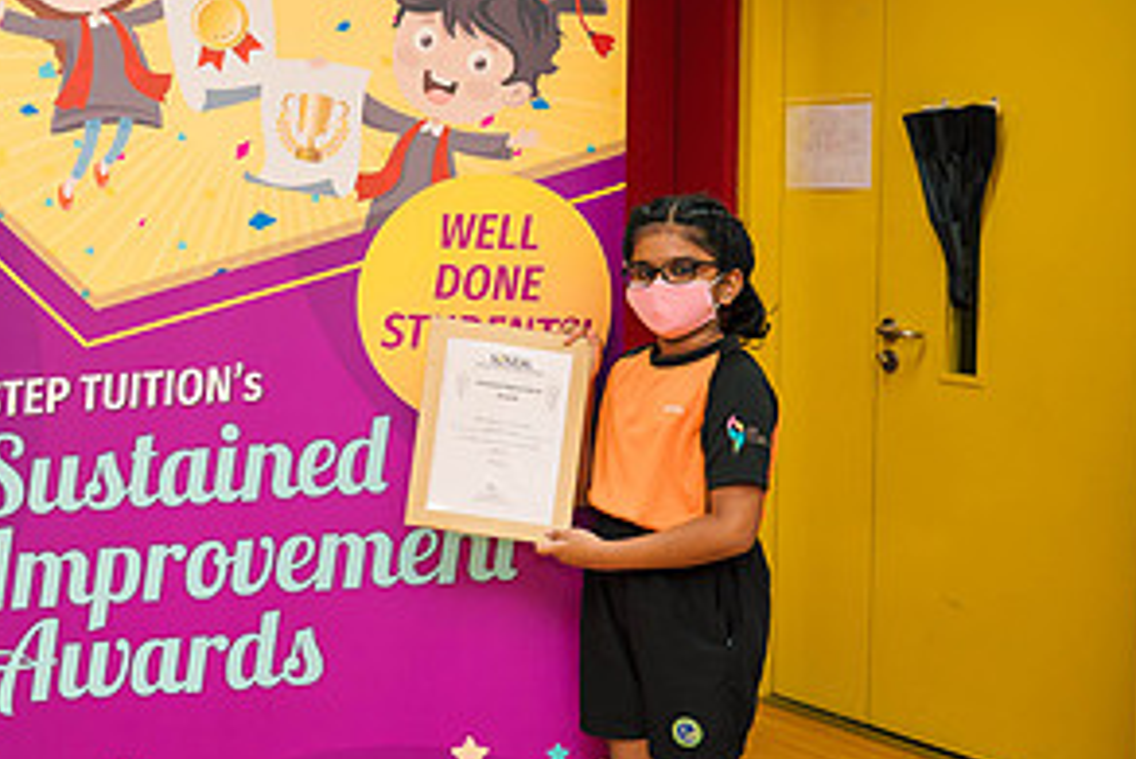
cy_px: 371
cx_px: 195
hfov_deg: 30.5
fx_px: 2020
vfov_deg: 21.3
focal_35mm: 64
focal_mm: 15
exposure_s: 1/125
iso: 400
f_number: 2.2
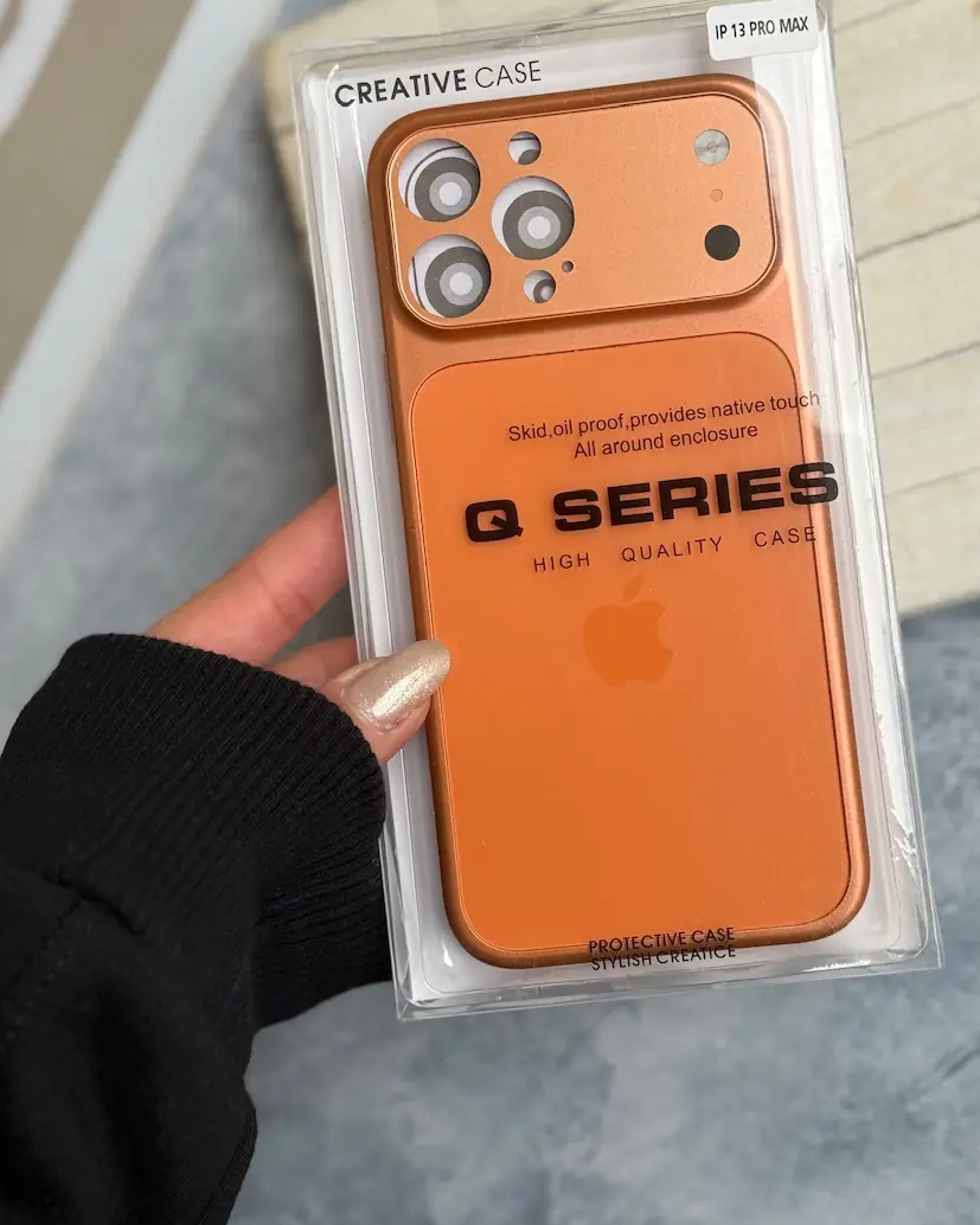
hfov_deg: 26.2
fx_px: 2103
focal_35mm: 58
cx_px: 558
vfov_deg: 32.4
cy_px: 483
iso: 80
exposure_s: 1/217
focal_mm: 6.76
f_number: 1.78
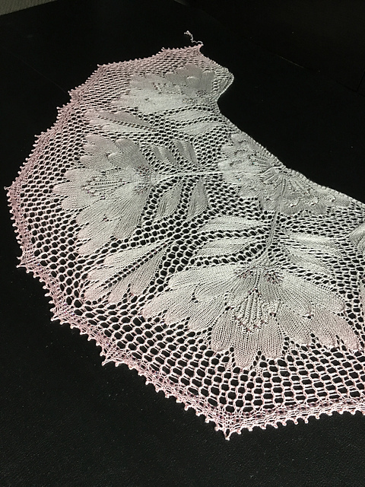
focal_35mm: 29
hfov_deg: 48.2
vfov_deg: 61.7
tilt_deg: -49.5
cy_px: 244
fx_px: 408
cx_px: 182
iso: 160
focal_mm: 4.15
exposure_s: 1/33
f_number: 2.2
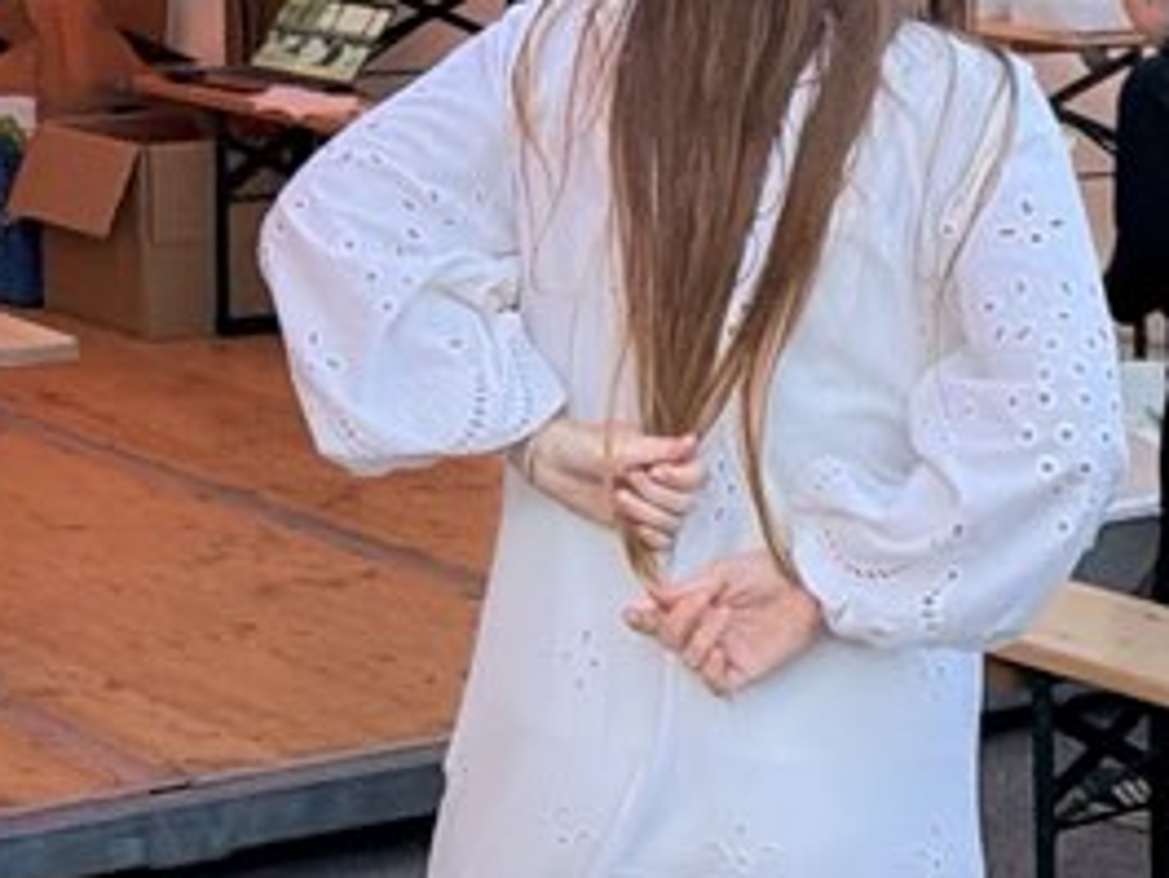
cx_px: -415
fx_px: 3919
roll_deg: -0.4
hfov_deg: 16.0
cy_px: -569
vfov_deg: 12.0
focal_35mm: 116
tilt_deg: +0.8
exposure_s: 1/264
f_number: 1.8
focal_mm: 6.93
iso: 320
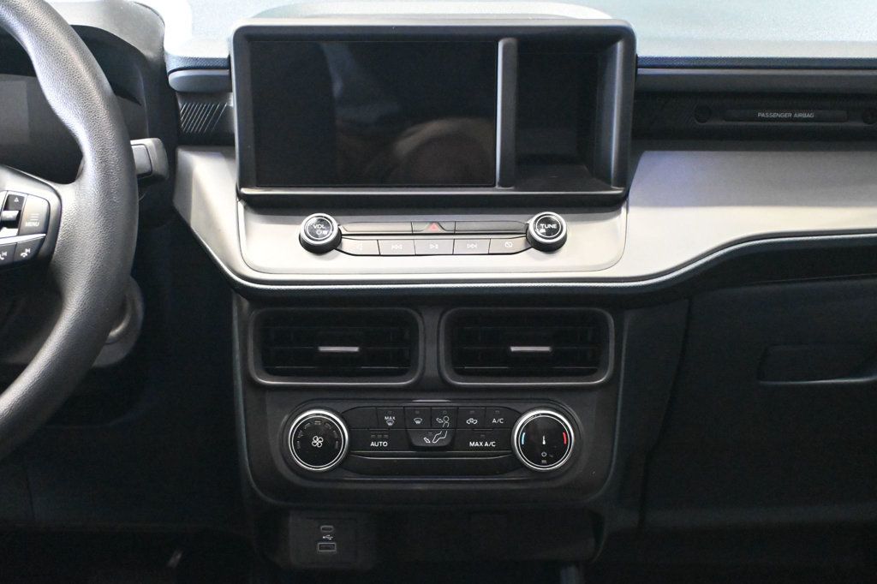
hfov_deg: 40.5
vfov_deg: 27.6
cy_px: 292
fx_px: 1187
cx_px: 438
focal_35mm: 49
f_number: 5
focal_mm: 32.5
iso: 12800
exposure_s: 1/25
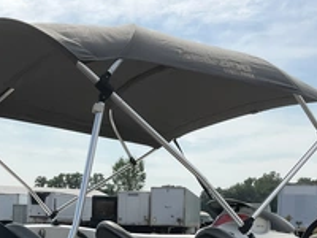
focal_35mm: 58
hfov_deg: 33.2
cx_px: 136
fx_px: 531
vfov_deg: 24.4
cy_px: 224
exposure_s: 1/2320
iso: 25
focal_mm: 3
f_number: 1.8
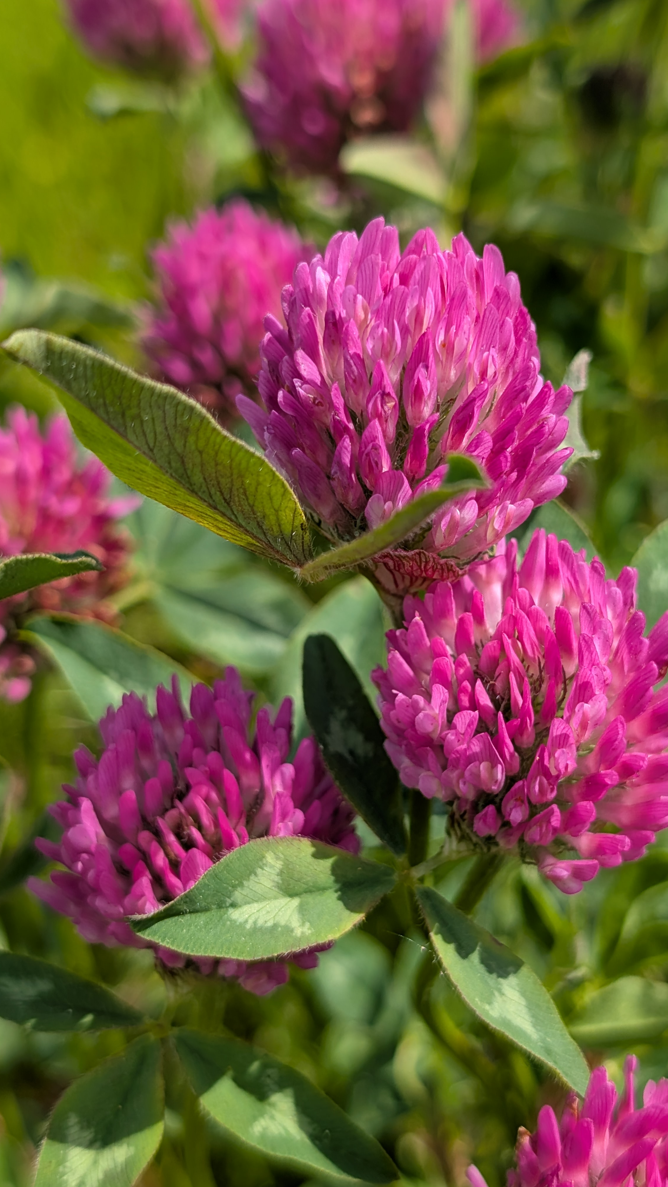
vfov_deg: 38.5
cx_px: 387
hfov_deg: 22.2
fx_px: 1700
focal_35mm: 54
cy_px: 597
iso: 21
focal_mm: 6.9
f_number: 1.68
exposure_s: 1/530
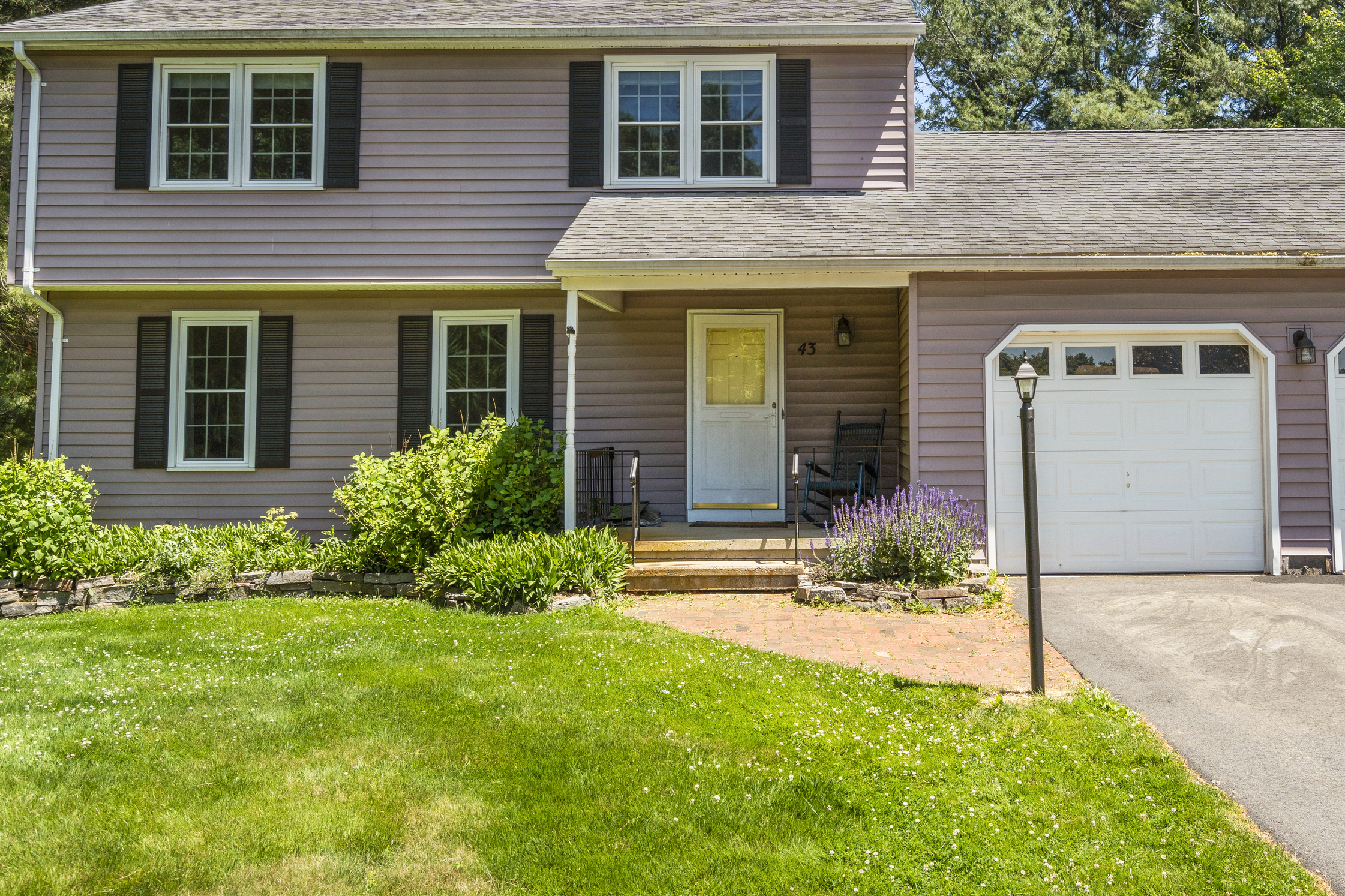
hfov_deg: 51.3
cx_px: 845
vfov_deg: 35.6
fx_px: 1382
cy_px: 314
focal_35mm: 37
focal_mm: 27
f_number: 9
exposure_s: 1/60
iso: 250
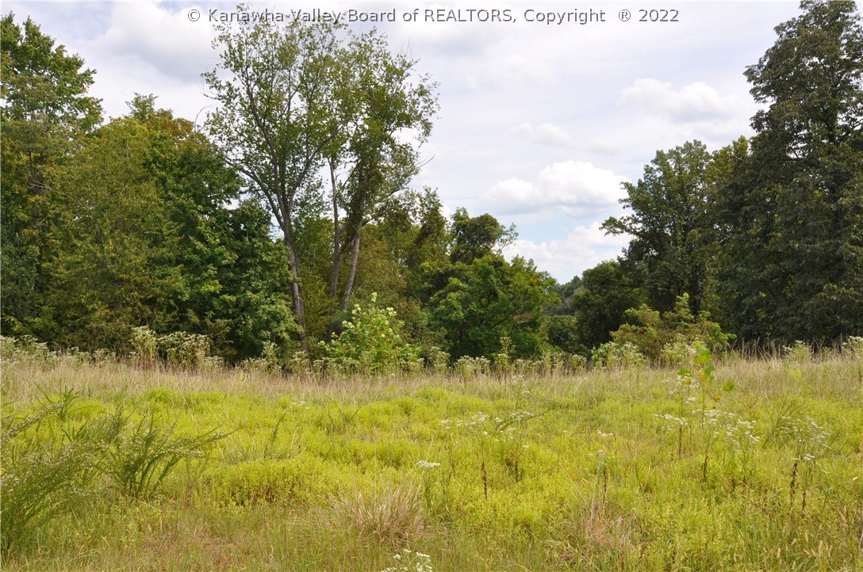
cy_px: 286
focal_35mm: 27
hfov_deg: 67.5
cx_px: 432
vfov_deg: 47.8
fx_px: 646
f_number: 11
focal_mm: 18
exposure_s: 1/200
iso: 200
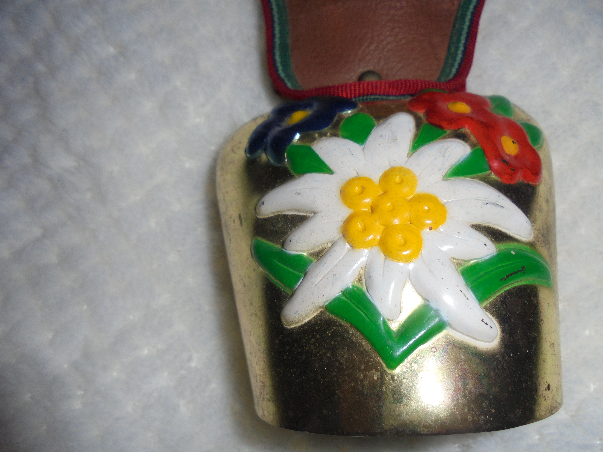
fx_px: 453
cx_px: 302
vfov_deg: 53.1
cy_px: 226
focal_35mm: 26
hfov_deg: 67.3
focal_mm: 4.6
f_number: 11.5
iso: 100
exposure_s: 1/30
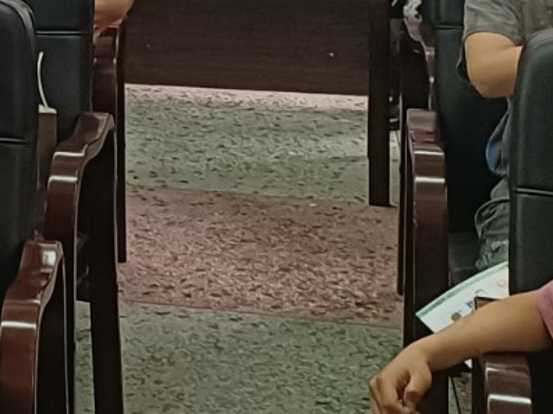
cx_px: -547
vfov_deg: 12.2
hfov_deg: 14.2
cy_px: -159
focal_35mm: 117
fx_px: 1867
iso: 902
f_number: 1.9
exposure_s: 1/50
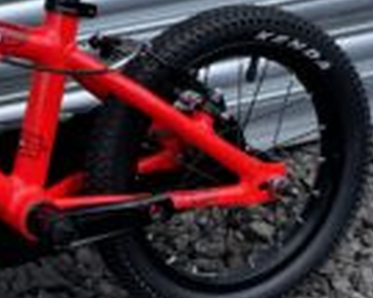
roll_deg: +3.8
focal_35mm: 90
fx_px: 994
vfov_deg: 16.9
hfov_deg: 19.1
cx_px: -157
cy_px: 58
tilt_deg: -18.9
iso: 32
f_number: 1.6
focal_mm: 4.2
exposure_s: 1/1014
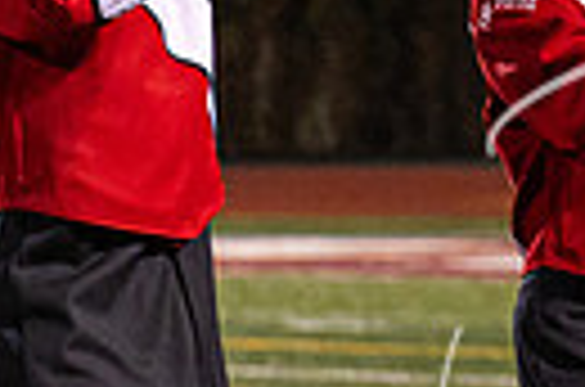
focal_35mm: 906
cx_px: 1676
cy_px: 457
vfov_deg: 1.5
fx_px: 14687
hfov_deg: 2.3
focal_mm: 150
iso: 3200
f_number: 4
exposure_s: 1/200
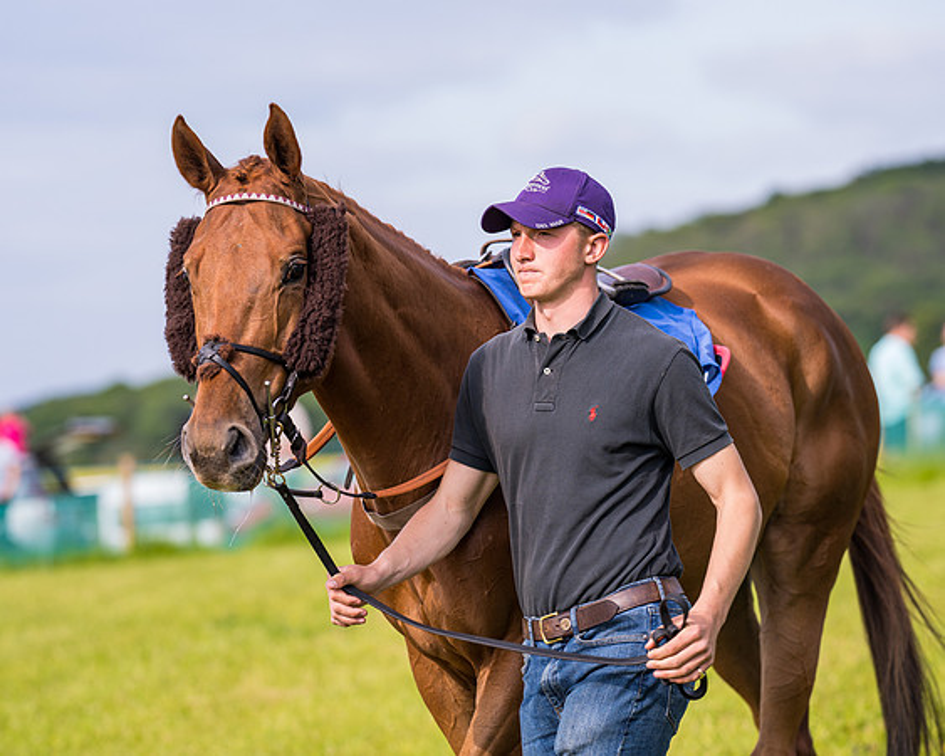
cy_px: 338
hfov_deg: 11.5
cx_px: 441
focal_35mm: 168
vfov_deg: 9.2
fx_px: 4700
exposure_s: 1/400
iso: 50
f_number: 3.2
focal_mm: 135
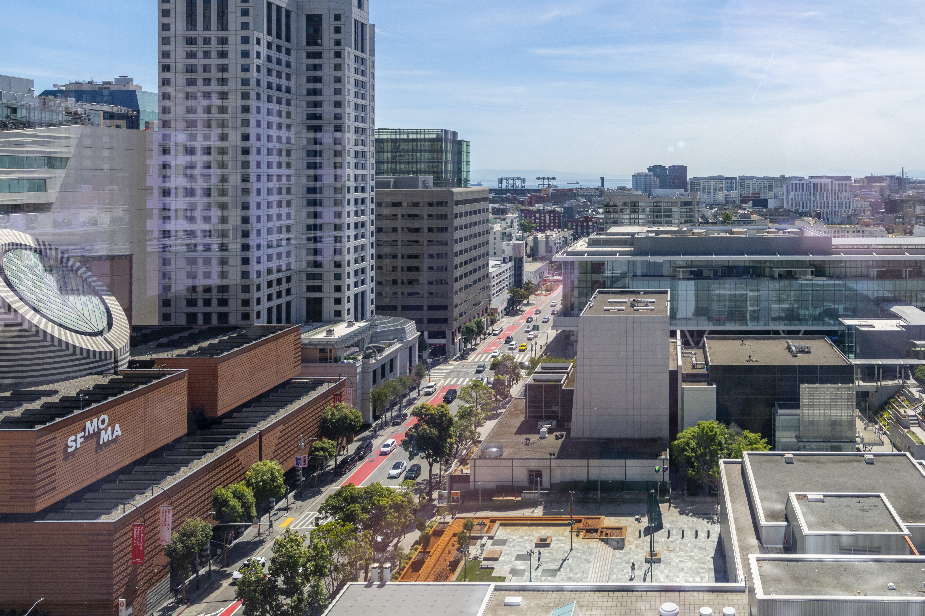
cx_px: 581
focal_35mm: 29
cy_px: 177
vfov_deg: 43.9
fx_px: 745
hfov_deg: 62.7
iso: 200
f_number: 9
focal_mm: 20
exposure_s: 1/400
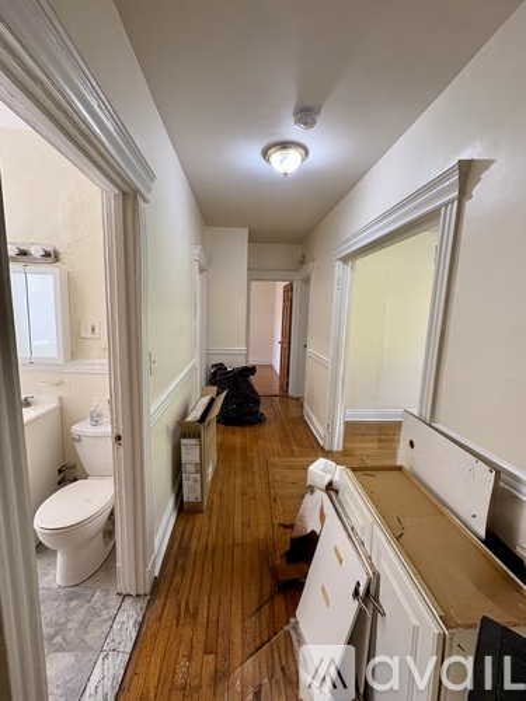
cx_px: 263
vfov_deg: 102.1
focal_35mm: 14
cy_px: 350
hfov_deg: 85.7
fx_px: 284
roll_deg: -1.7
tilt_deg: -7.2
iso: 200
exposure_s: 1/60
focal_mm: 2.22
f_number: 2.2
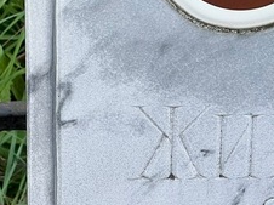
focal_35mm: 273
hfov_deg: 7.2
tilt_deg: -28.7
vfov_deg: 5.4
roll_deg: -1.7
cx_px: 346
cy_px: 240
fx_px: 2159
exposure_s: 1/224
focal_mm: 9
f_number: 2.8
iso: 32
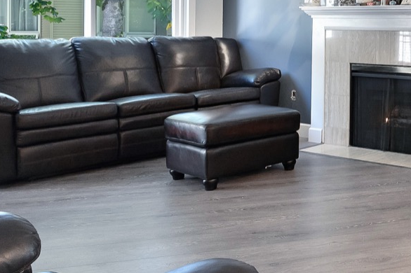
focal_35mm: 43
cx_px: 571
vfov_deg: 29.9
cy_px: 31
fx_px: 491
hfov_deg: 31.3
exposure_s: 1/4
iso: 100
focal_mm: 14
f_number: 13
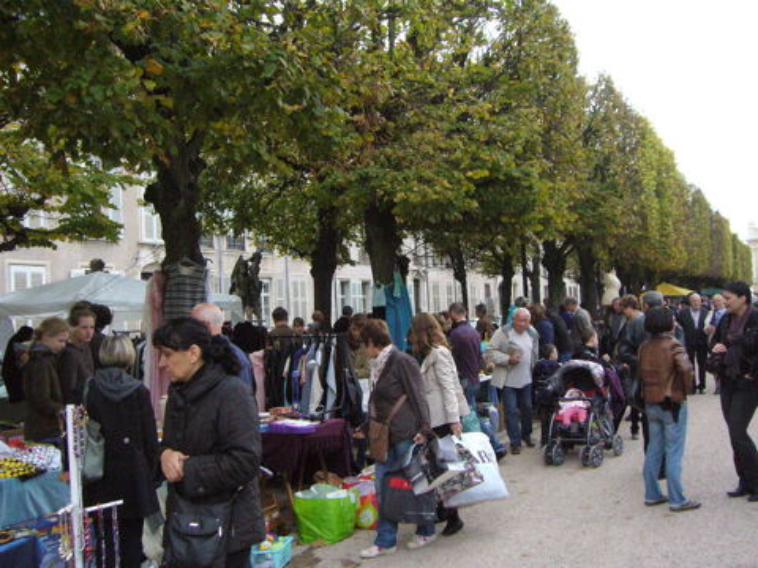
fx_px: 766
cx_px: 379
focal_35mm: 35
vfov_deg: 40.7
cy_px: 284
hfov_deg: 52.6
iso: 400
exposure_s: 1/500
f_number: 5.6
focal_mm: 5.8
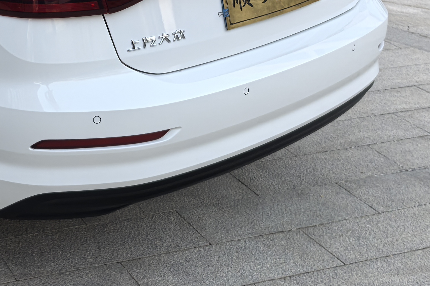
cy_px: -72
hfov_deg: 25.6
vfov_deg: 17.2
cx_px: -6
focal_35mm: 75
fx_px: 896
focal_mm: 6.98
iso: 125
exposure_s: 1/100
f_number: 1.4
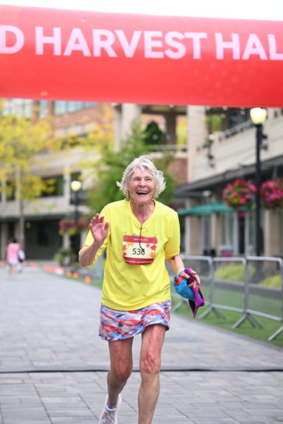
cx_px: 142
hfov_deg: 15.7
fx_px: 1025
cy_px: 212
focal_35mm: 87
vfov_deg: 23.4
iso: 640
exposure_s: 1/1600
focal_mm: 87
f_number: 2.8
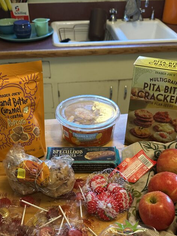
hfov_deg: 36.8
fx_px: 266
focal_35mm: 39
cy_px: 176
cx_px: 87
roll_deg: +0.4
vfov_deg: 46.2
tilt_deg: -42.4
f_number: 1.78
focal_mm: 6.86
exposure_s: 1/60
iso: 400
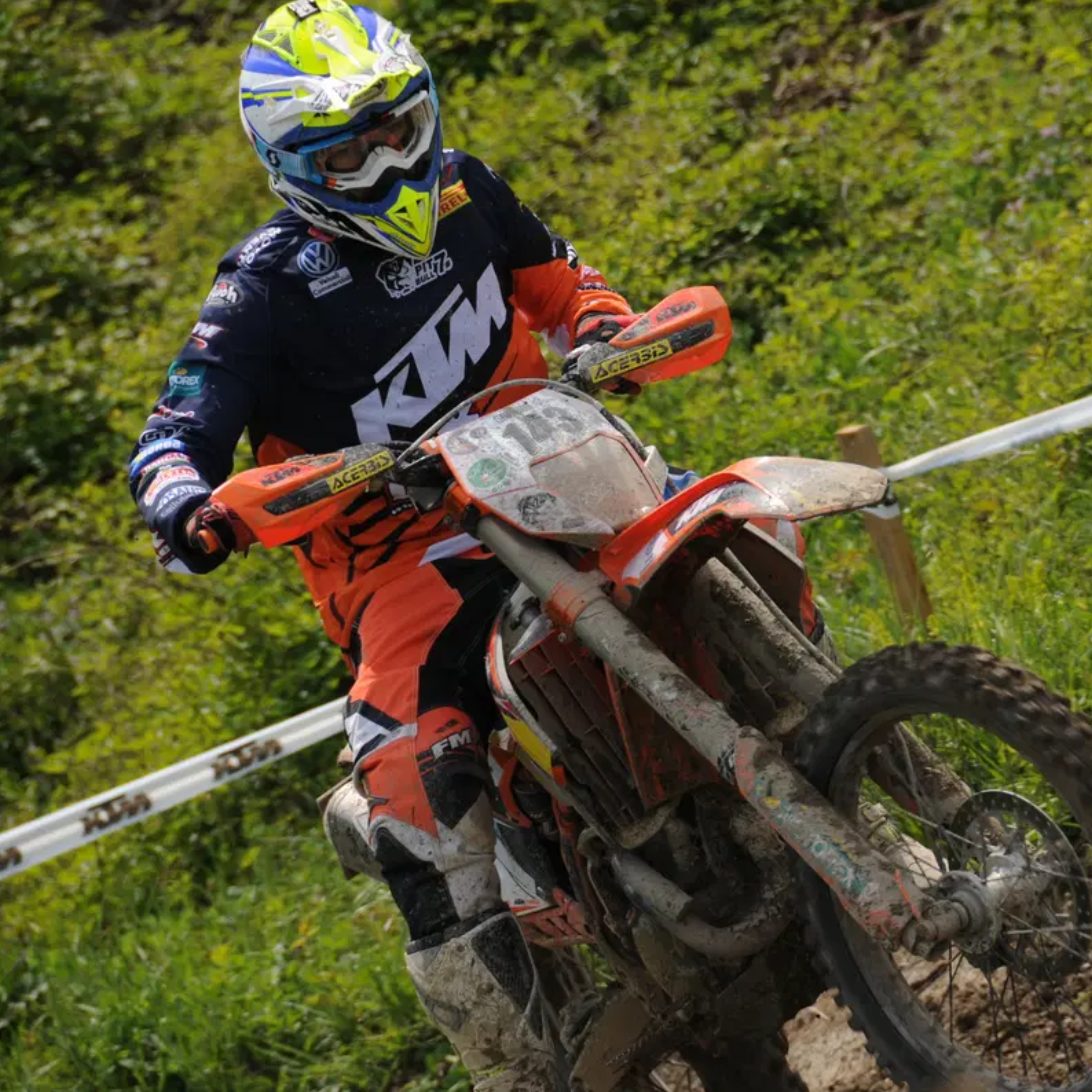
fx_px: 13741
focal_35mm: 385
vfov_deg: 4.6
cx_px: 711
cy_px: 545
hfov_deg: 4.6
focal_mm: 200
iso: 200
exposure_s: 1/800
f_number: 5.6
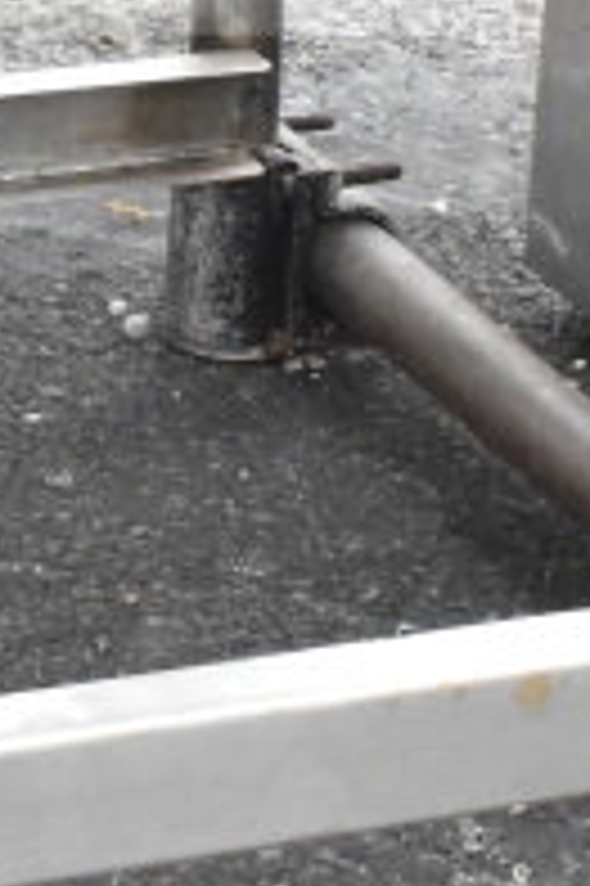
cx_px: -63
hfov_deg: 7.2
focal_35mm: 188
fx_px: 4637
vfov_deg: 10.6
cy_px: -322
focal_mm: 27
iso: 6400
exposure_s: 1/640
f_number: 13
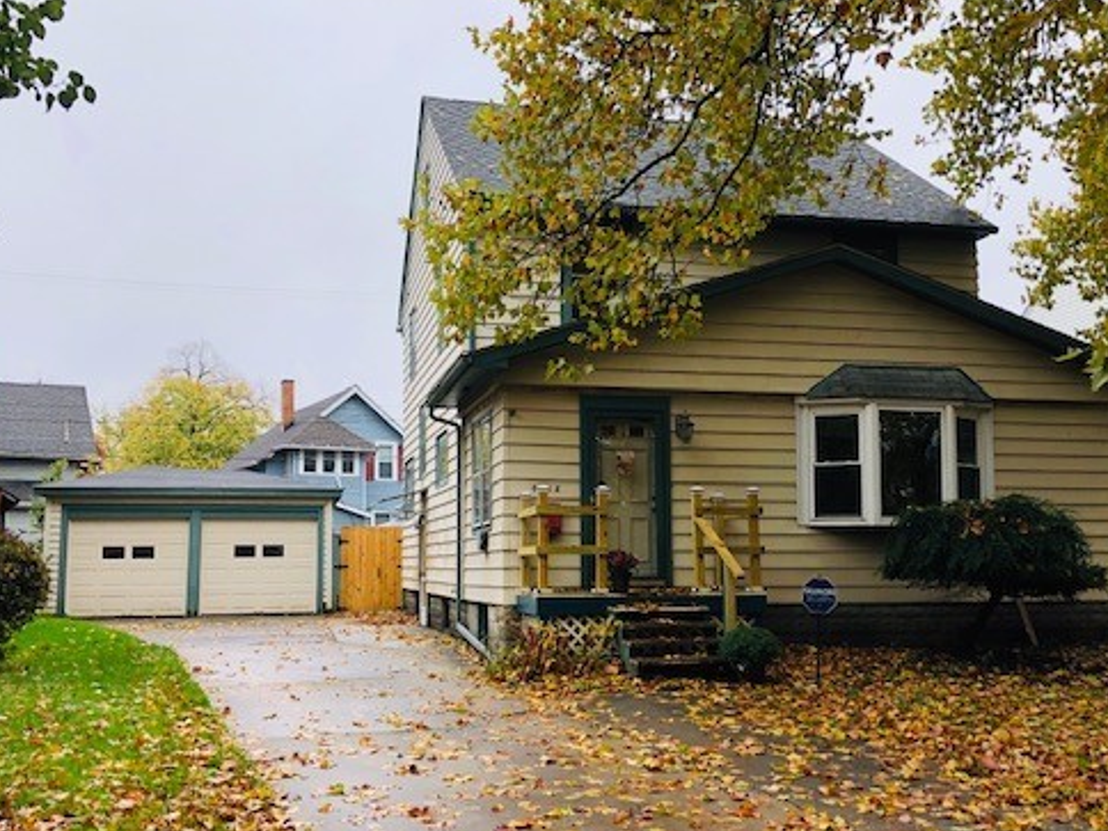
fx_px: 1184
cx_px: 597
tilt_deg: +3.6
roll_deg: +0.9
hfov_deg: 50.1
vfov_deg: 38.6
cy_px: 483
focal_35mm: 37
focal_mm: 3.99
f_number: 1.8
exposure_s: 1/324
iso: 20
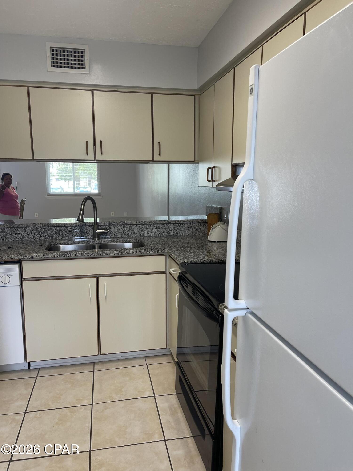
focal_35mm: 25
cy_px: 236
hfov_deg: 54.9
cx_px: 176
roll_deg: +1.4
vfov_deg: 69.4
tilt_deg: -9.8
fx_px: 340
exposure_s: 1/120
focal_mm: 5.1
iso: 100
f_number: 1.6
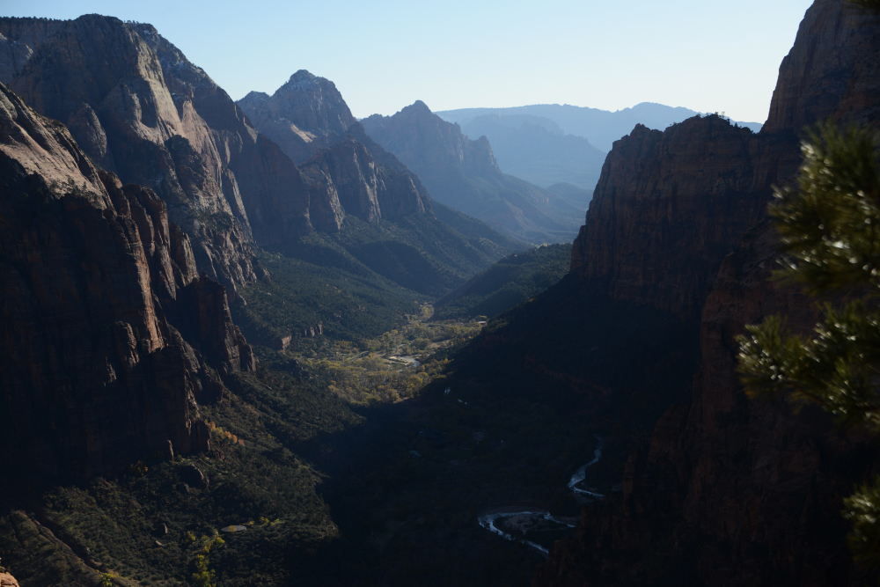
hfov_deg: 31.0
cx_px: 440
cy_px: 294
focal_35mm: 65
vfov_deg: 20.9
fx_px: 1589
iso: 250
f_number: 4.8
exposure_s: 1/2000
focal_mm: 65
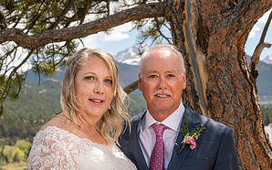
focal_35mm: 77
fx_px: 571
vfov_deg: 16.6
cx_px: 136
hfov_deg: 26.8
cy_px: 168
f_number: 6.3
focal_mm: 50
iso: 100
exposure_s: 1/500
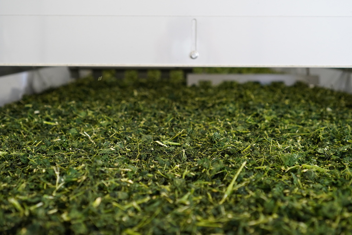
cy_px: 118
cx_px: 176
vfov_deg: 26.0
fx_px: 508
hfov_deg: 38.2
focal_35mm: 52
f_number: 3.2
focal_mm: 35
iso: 1600
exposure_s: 1/160
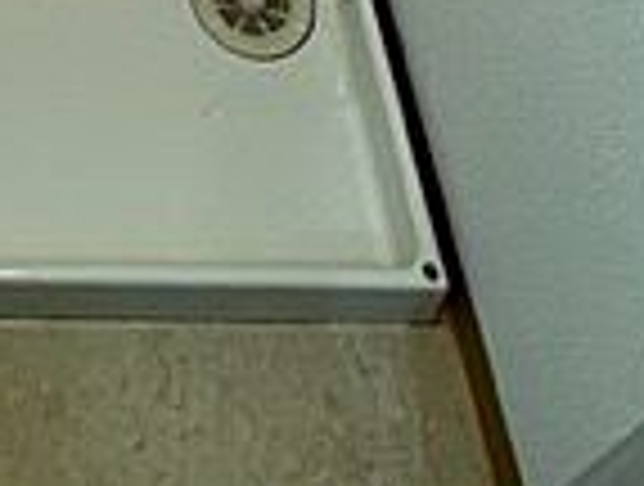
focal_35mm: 58
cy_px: -531
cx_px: -23
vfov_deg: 17.1
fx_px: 1082
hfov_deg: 30.4
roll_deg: +1.3
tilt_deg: -37.5
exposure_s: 1/60
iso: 160
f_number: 1.8
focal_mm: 1.57
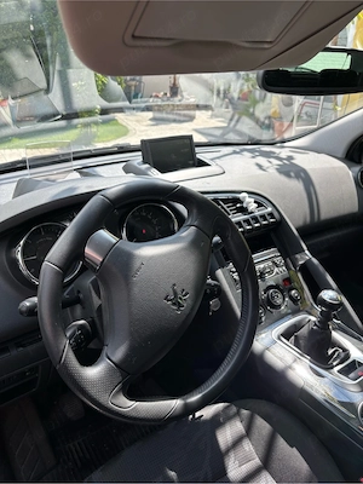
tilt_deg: -26.6
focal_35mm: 26
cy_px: 242
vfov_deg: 67.3
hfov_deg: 53.1
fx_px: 364
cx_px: 182
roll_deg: -1.8
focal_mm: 5.96
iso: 50
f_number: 1.6
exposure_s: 1/533
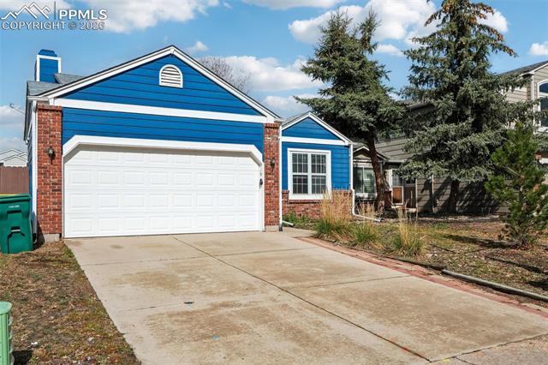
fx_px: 445
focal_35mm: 29
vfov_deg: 44.6
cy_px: 182
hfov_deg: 63.2
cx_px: 274
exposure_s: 1/2000
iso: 640
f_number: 10
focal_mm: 19.5
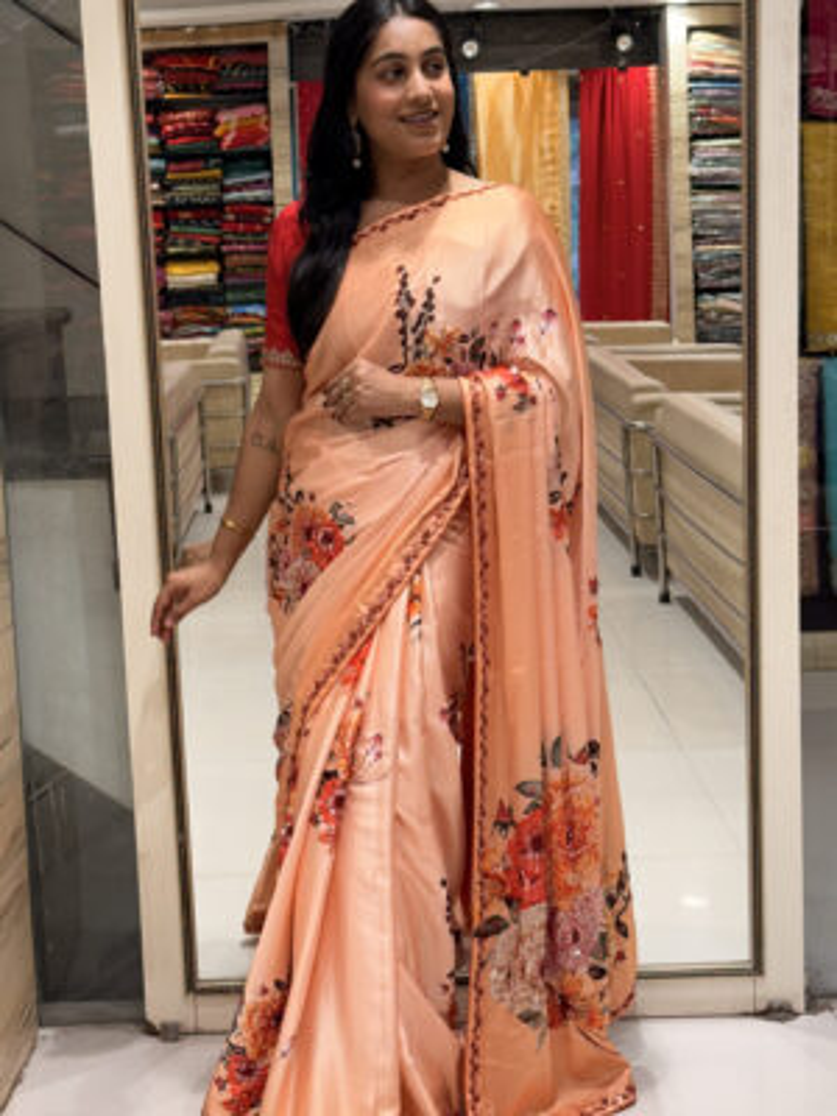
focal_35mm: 48
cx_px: 418
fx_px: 1547
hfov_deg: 30.3
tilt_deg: -9.5
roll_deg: +1.8
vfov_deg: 39.7
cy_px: 558
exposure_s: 1/100
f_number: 1.78
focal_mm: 6.76
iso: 50
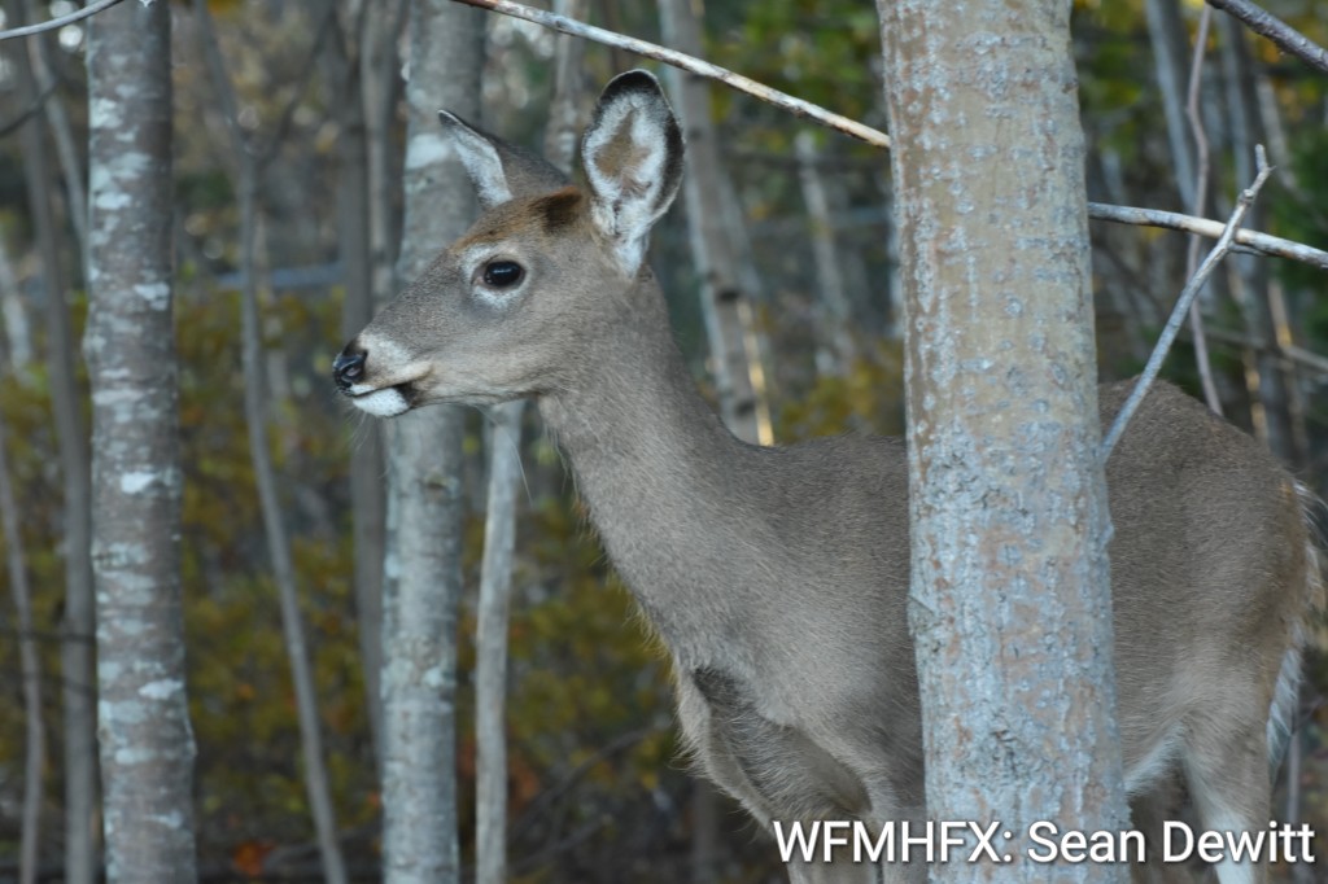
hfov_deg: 10.2
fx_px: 7467
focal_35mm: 202
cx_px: 664
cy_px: 442
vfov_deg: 6.8
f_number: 8
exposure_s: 1/100
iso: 800
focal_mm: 135
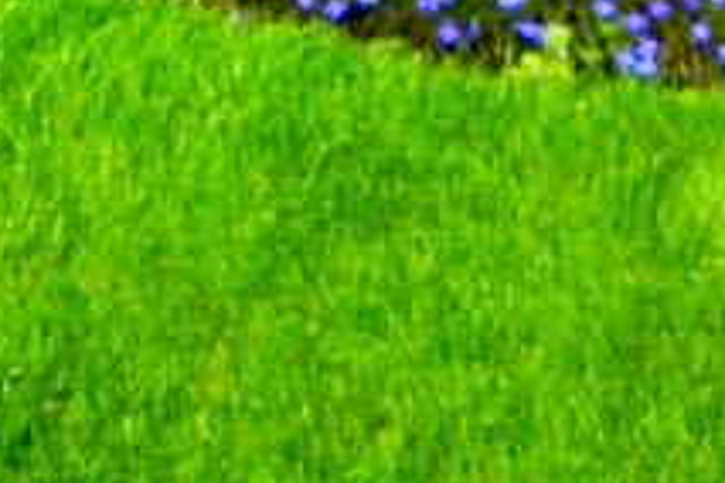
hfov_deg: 12.1
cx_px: 357
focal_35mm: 170
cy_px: -724
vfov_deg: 7.5
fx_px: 3423
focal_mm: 6.2
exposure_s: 1/672
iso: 160
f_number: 3.6
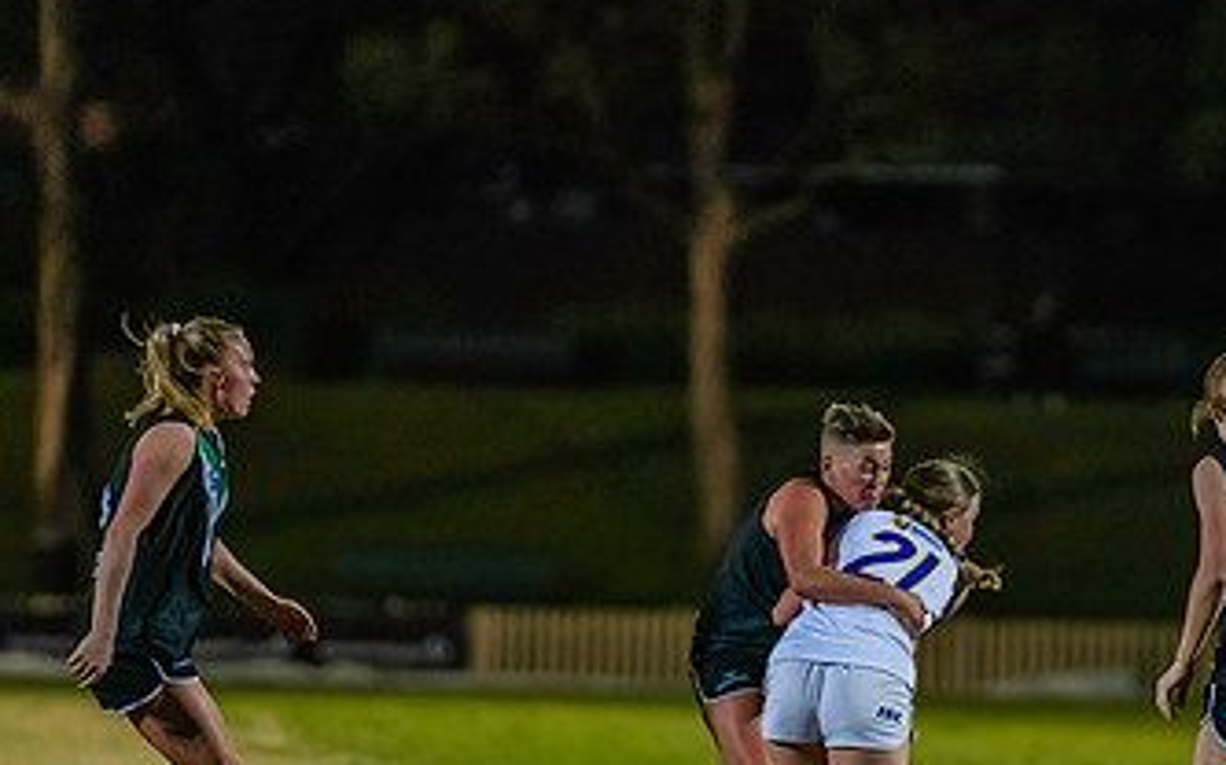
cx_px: 947
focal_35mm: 445
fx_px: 14866
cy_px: 625
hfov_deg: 4.7
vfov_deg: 3.0
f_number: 2.8
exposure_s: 1/1000
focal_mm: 240
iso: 10000
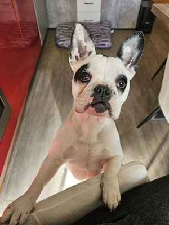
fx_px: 150
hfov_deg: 58.9
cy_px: 112
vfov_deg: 73.9
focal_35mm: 23
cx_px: 84
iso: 100
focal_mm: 5.4
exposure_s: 1/101
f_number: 1.8
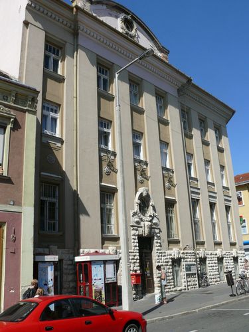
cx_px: 124
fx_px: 336
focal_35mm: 35
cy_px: 166
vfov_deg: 52.6
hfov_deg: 40.7
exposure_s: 1/400
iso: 100
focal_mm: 7.4
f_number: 7.1
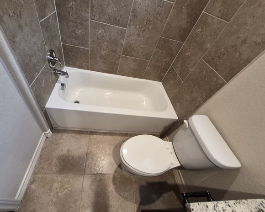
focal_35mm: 14
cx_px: 123
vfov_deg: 88.0
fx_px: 110
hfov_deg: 100.5
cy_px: 107
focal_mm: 1.74
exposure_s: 1/60
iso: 250
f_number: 2.2
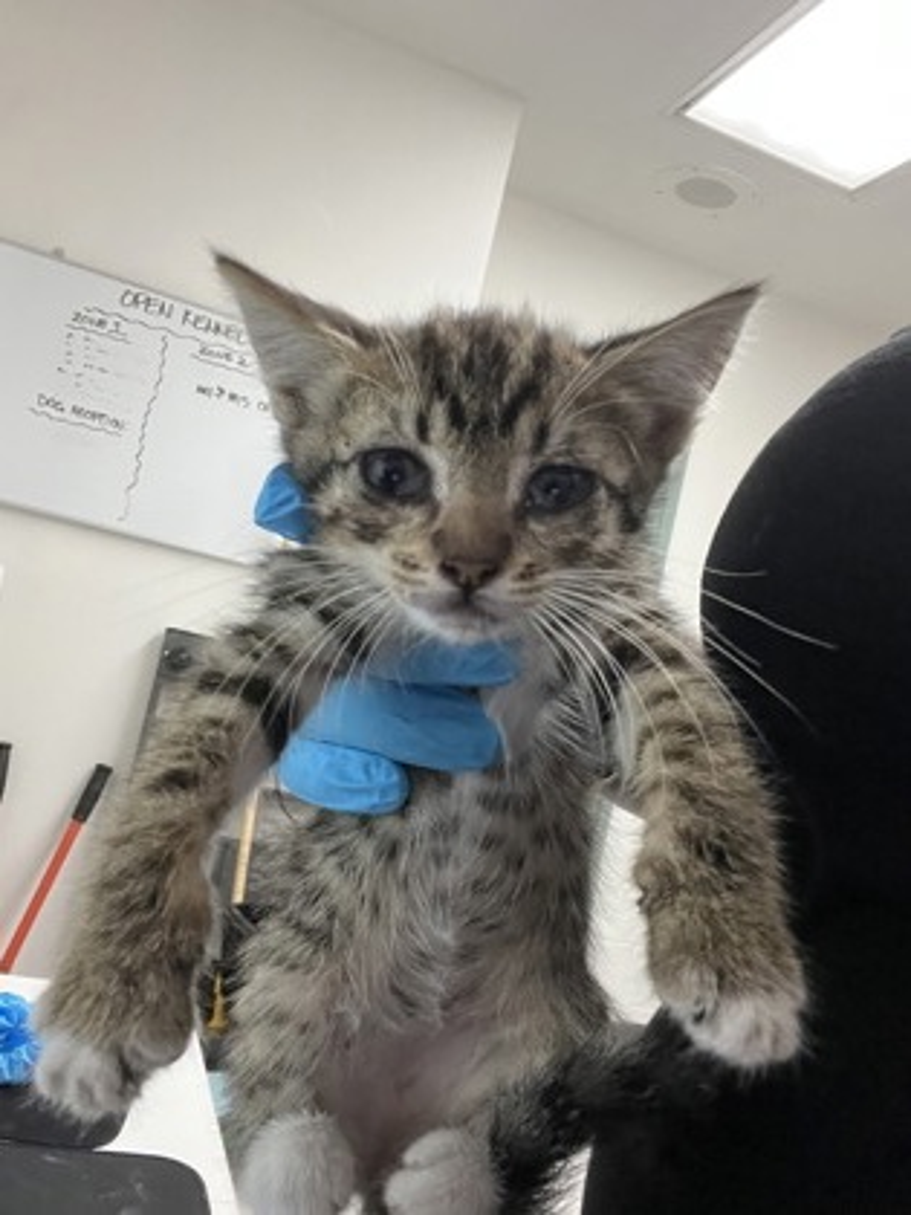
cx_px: 456
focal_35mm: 30
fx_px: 1053
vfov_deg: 60.0
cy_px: 608
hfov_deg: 46.8
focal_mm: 2.71
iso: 400
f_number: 2.2
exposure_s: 1/56
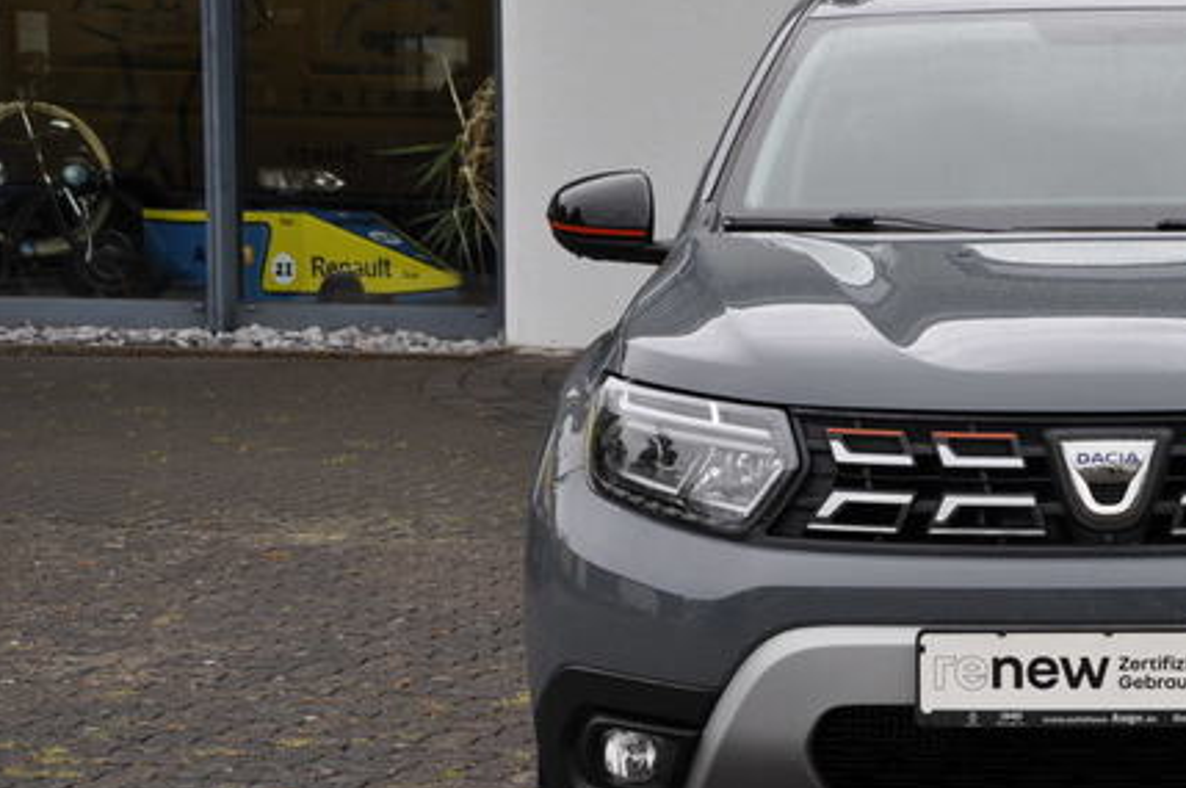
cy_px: 346
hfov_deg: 18.0
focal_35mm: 112
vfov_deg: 12.2
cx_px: 1095
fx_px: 3686
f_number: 6.3
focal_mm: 40
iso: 200
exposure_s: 1/160
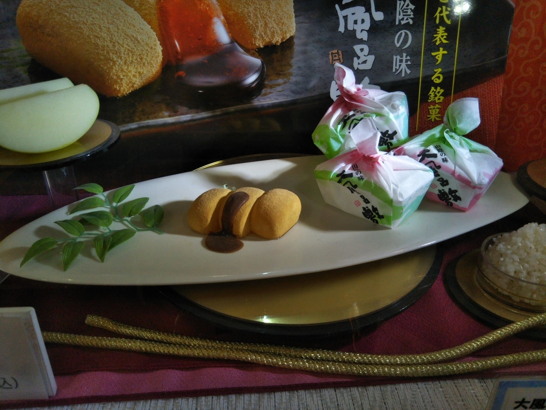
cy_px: 205
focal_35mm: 30
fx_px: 473
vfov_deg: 46.8
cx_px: 273
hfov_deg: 60.0
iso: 55
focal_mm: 4
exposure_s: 1/109
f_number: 2.2
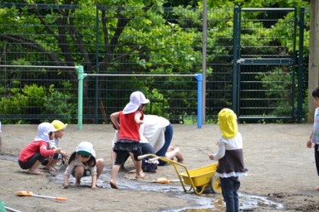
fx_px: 1524
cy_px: 109
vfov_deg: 8.0
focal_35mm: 172
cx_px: 155
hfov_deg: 11.9
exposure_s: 1/125
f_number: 5.6
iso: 125
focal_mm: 110
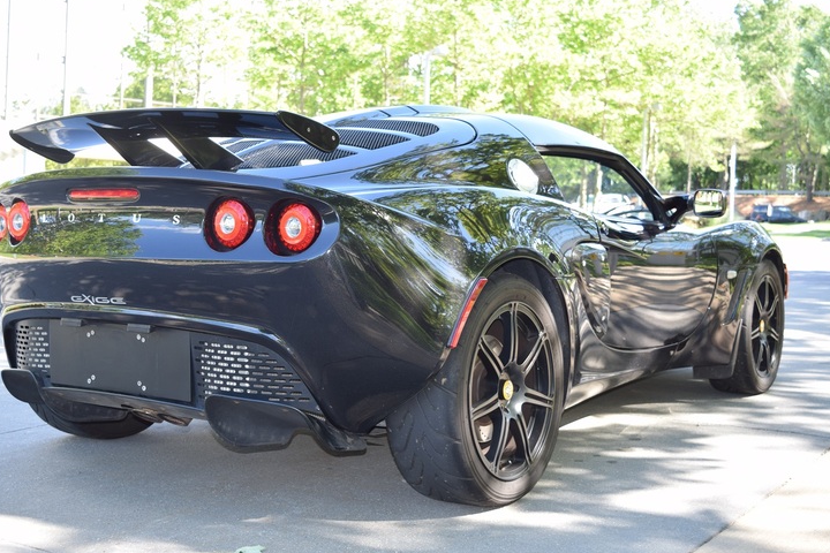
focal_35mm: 50
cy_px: 290
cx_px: 379
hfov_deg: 39.6
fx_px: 1153
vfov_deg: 27.0
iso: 320
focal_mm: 30
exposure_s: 1/125
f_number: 5.6
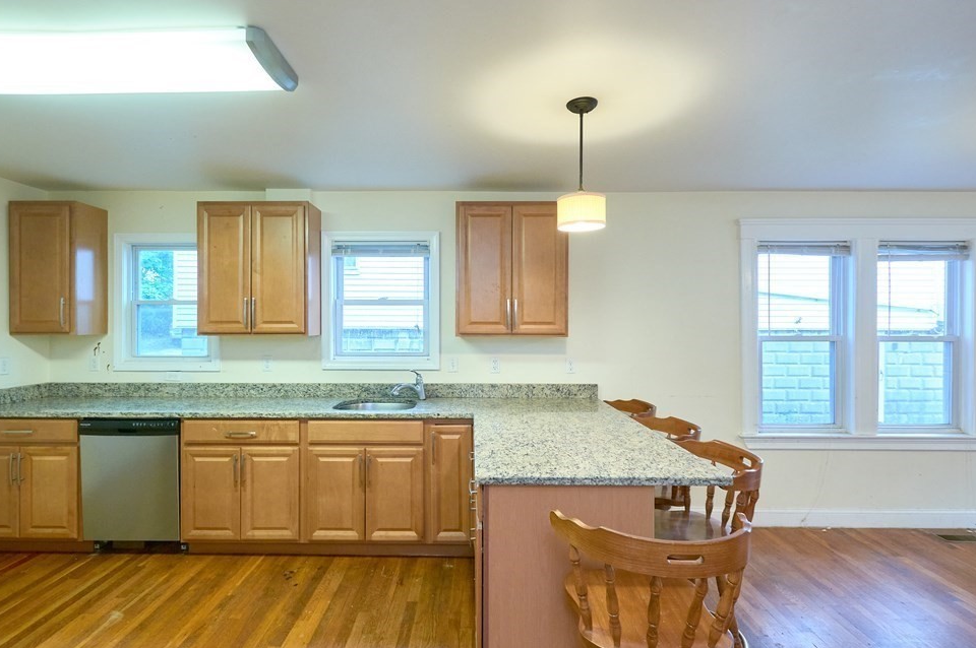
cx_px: 460
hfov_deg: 96.7
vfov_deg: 73.6
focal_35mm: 16
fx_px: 433
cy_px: 313
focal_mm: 10
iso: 400
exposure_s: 1/20
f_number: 5.6
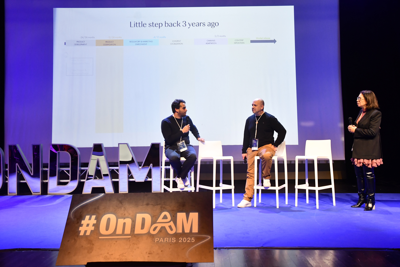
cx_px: 200
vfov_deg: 36.9
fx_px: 400
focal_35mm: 36
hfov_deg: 53.1
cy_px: 134
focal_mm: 24
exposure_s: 1/60
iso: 2000
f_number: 5.6
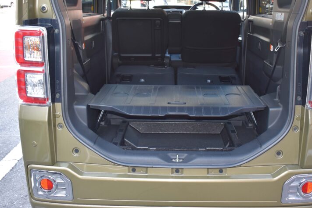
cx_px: 169
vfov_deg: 34.9
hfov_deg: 50.6
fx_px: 329
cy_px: 82
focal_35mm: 38
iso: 560
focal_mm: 20
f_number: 5.6
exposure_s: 1/125
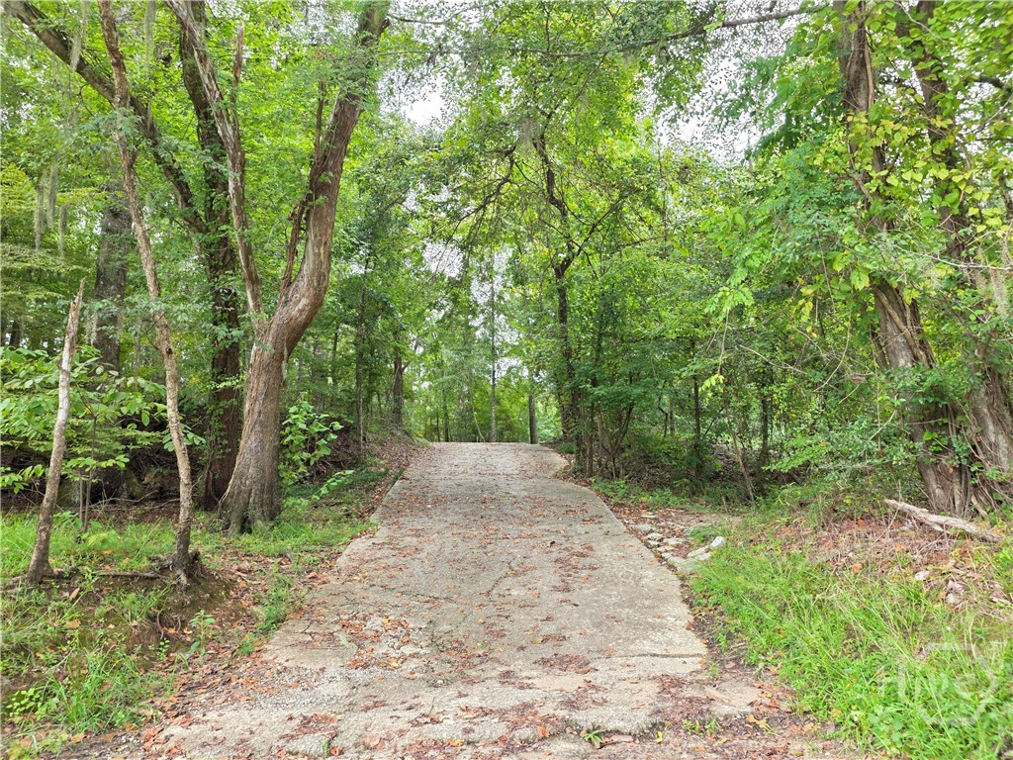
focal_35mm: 23
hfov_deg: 73.9
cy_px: 380
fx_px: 673
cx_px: 506
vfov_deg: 58.9
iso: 100
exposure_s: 1/180
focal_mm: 6.25
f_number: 1.7
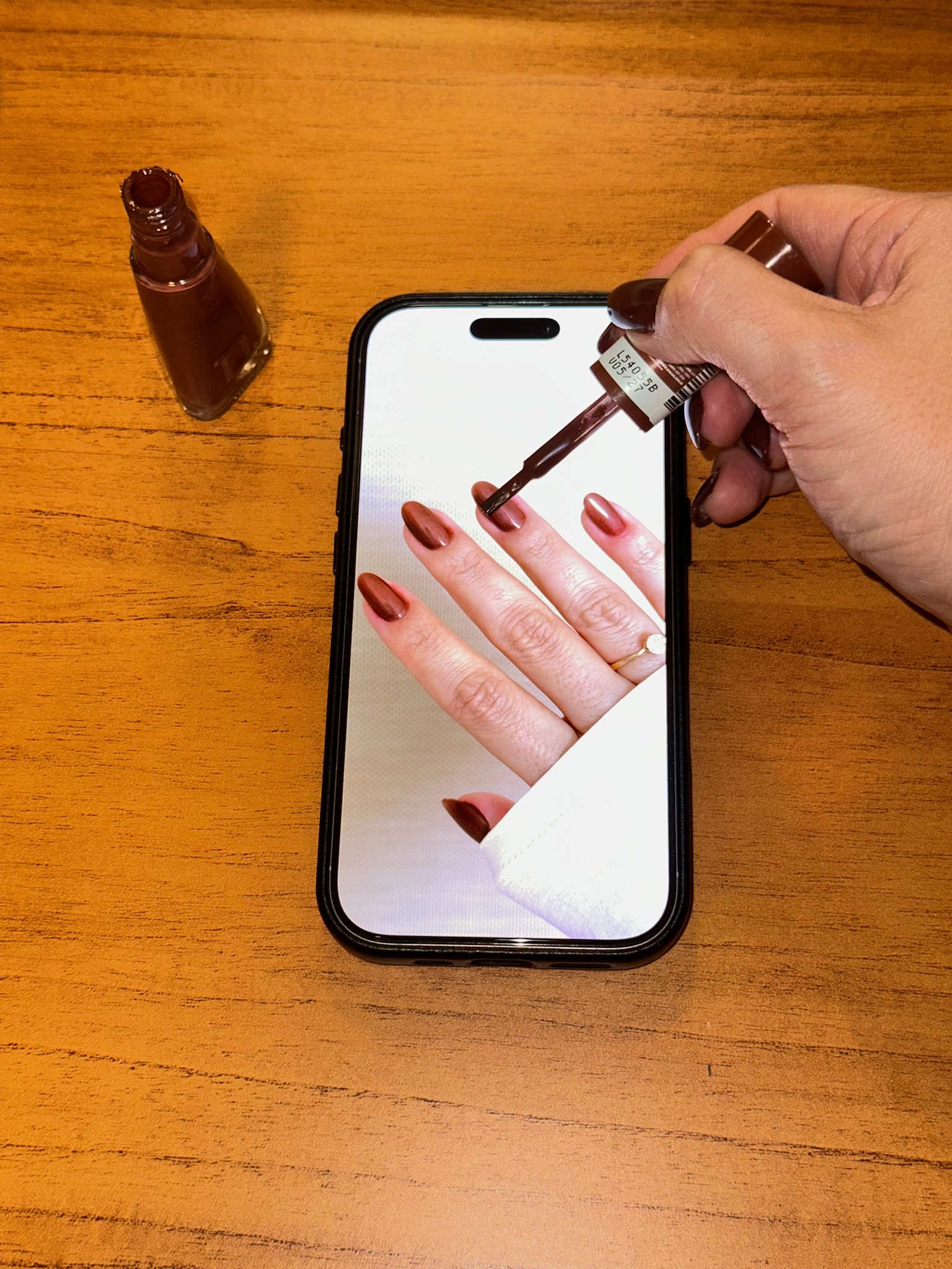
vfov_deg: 39.7
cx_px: 476
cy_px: 634
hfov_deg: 30.3
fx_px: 1760
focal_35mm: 48
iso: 50
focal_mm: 6.86
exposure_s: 1/58
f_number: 1.78
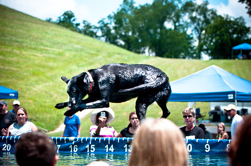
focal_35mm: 105
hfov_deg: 19.5
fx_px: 731
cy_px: 83
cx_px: 126
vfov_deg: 13.0
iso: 200
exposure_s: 1/2000
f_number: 2.8
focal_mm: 70
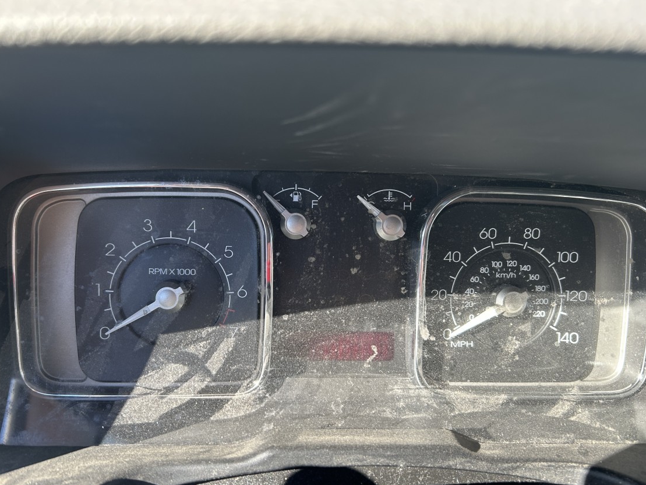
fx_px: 560
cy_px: 269
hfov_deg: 59.9
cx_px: 303
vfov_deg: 46.7
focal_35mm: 30
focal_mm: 5.7
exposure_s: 1/274
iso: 40
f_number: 1.5
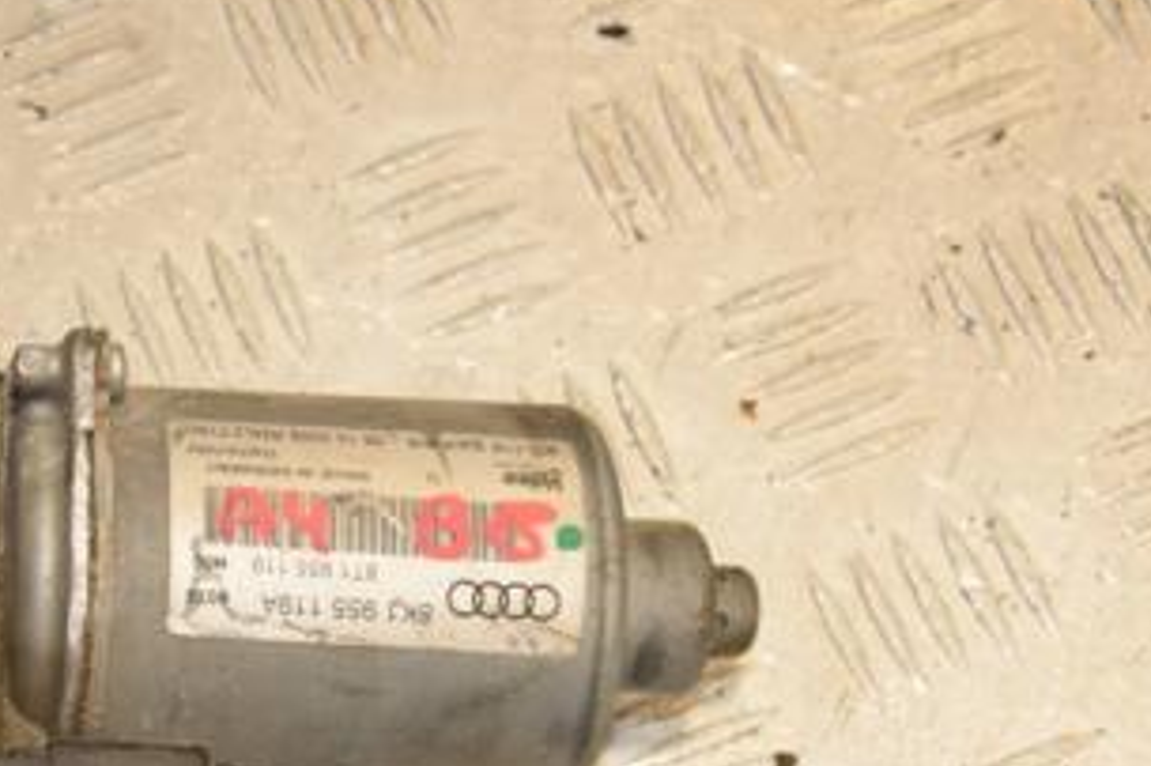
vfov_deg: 11.5
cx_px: 79
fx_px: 3771
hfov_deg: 17.1
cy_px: 698
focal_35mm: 118
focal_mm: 40
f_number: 8
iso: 800
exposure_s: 1/200
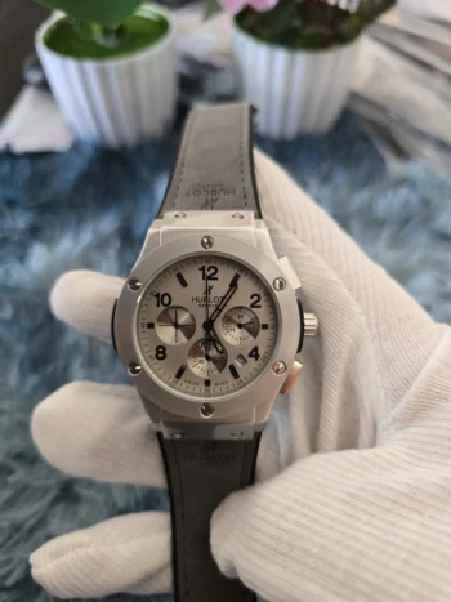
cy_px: 301
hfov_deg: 58.9
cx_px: 226
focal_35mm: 23
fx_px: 400
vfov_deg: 73.9
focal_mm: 6.3
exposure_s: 1/120
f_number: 1.7
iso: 400
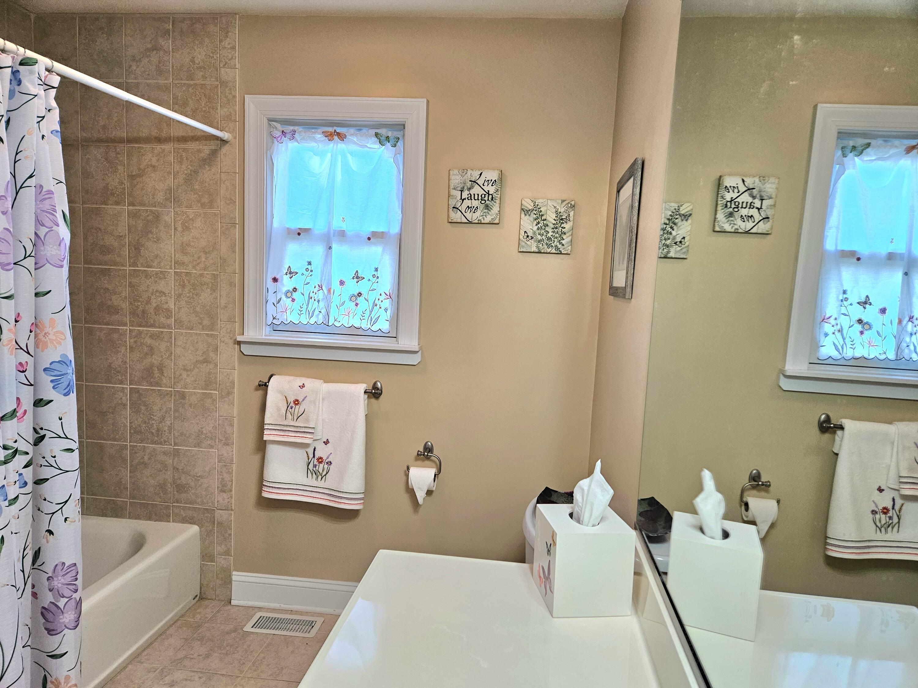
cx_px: 459
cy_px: 344
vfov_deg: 58.9
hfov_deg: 73.9
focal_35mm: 23
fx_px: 610
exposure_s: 1/120
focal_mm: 5.4
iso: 160
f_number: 1.8
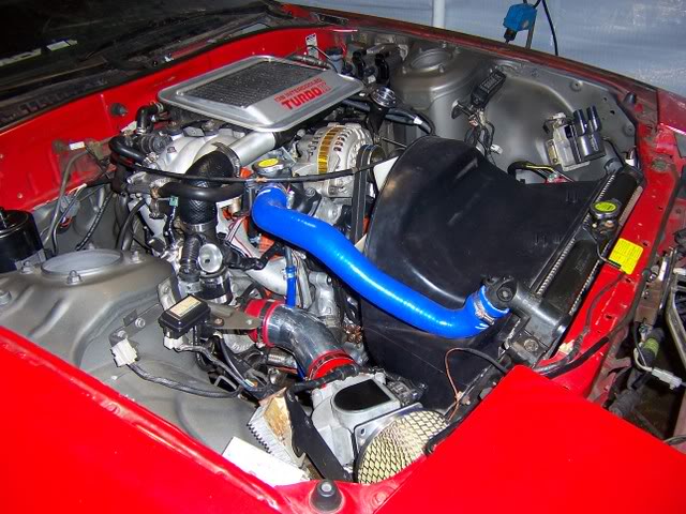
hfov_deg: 55.4
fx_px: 654
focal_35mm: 33
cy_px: 257
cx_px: 343
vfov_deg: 42.9
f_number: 2.8
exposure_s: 1/60
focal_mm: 5.5
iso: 80
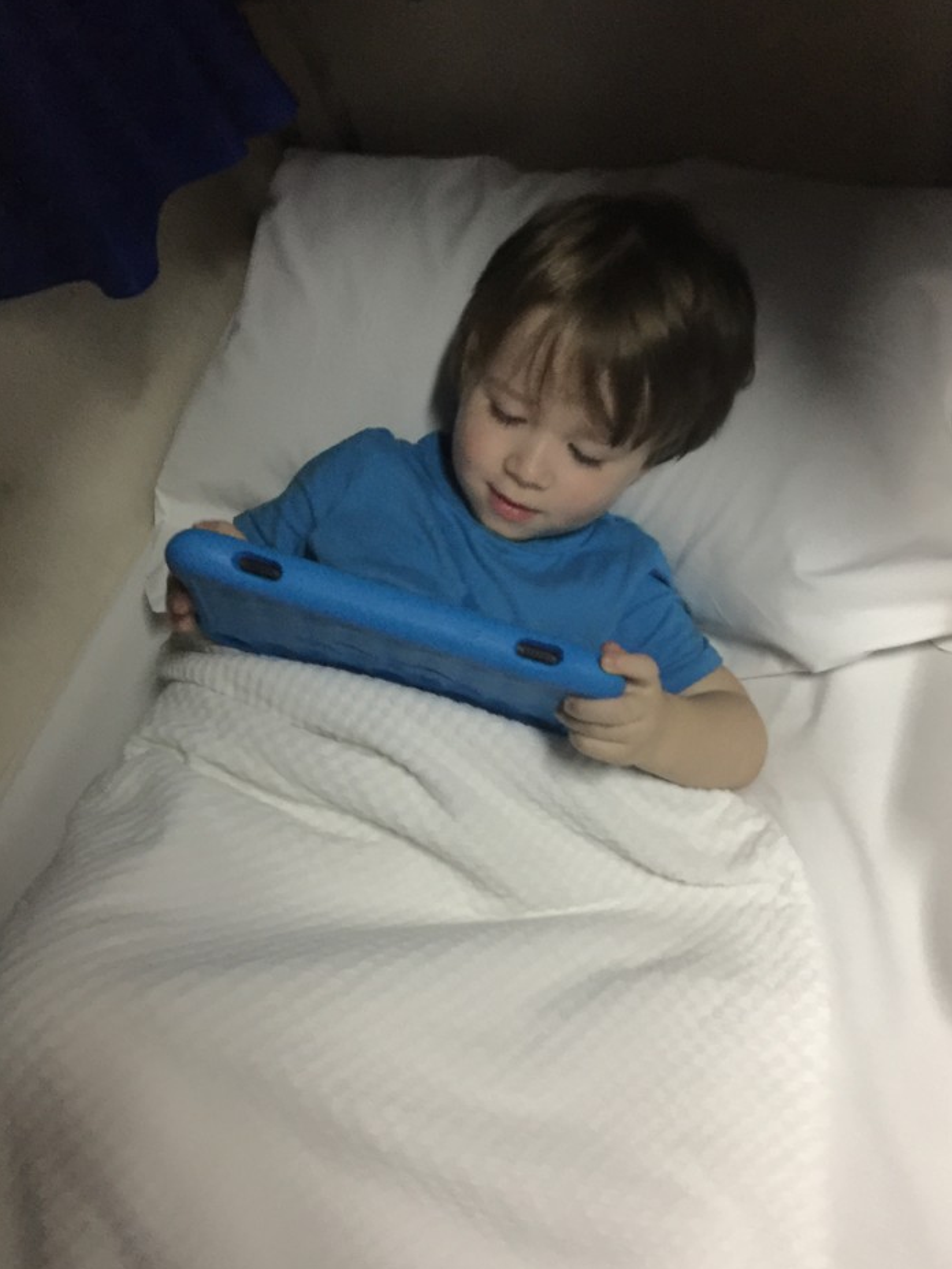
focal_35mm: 30
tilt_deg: -51.6
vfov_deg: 60.0
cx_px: 484
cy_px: 618
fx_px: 1100
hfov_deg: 46.8
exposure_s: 1/4
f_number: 2.2
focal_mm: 4.15
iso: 160
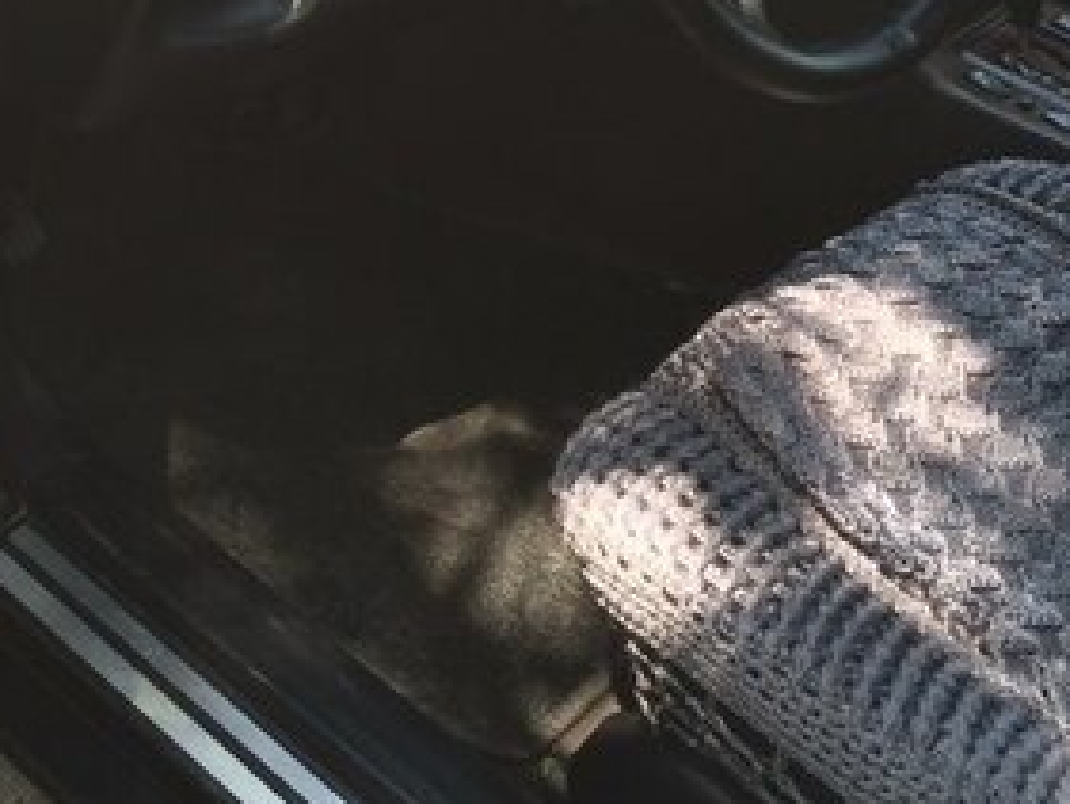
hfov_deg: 28.4
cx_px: 373
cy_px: -70
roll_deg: -0.1
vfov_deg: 20.6
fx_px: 2103
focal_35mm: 68
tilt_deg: -27.5
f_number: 2.2
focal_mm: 4.15
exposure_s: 1/118
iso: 32
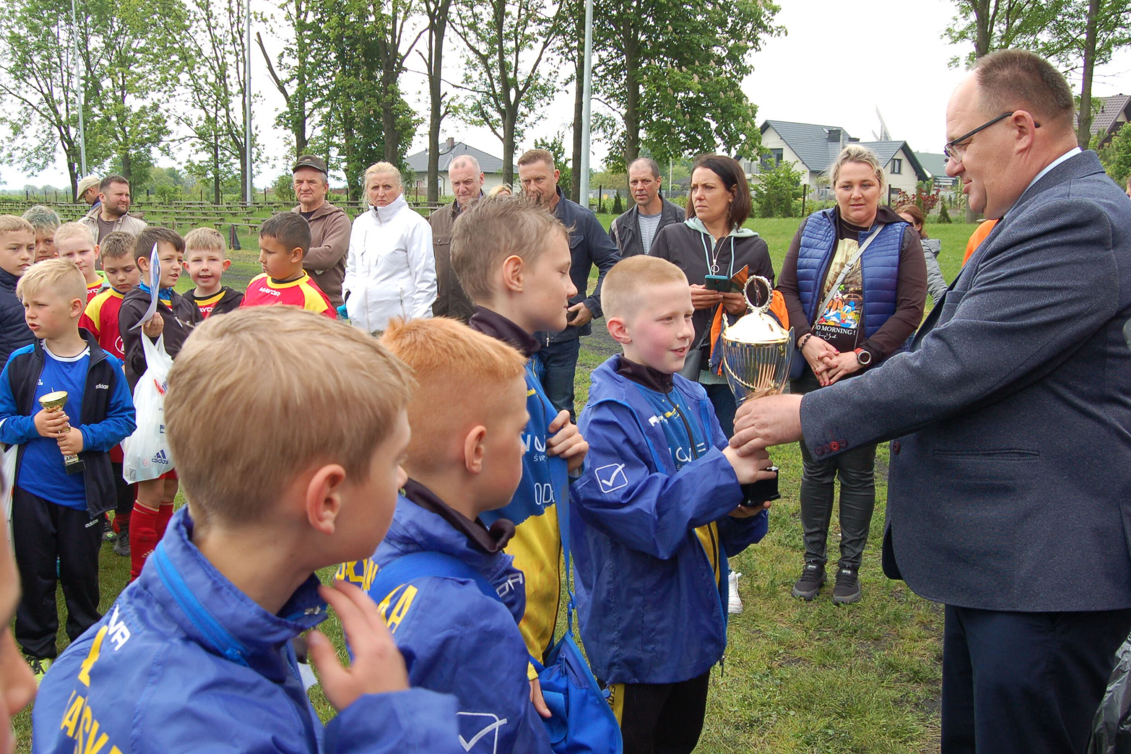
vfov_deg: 37.3
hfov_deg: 53.7
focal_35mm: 36
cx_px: 552
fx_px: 1116
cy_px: 385
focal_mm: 23
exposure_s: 1/200
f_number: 10
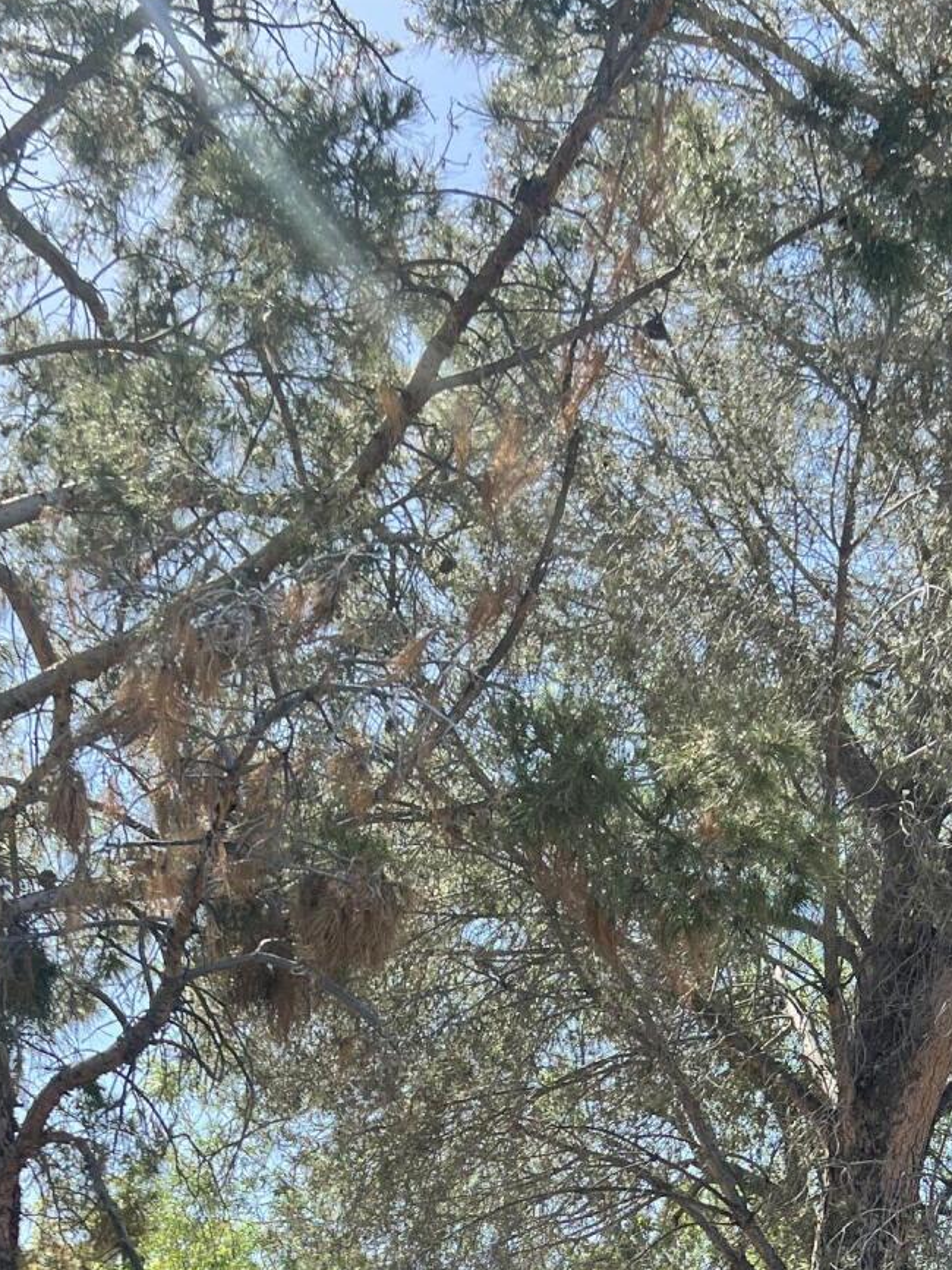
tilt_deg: +7.7
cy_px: 1308
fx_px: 2201
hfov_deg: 24.4
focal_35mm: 60
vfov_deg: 29.7
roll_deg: -1.3
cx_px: 428
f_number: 1.5
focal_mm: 5.7
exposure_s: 1/1344
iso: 50
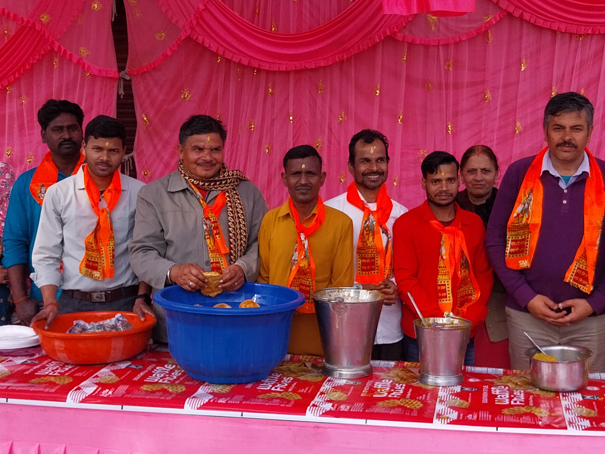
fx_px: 996
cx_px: 324
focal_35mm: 57
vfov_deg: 25.7
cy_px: 228
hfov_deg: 33.8
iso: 25
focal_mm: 4
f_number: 1.8
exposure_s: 1/303
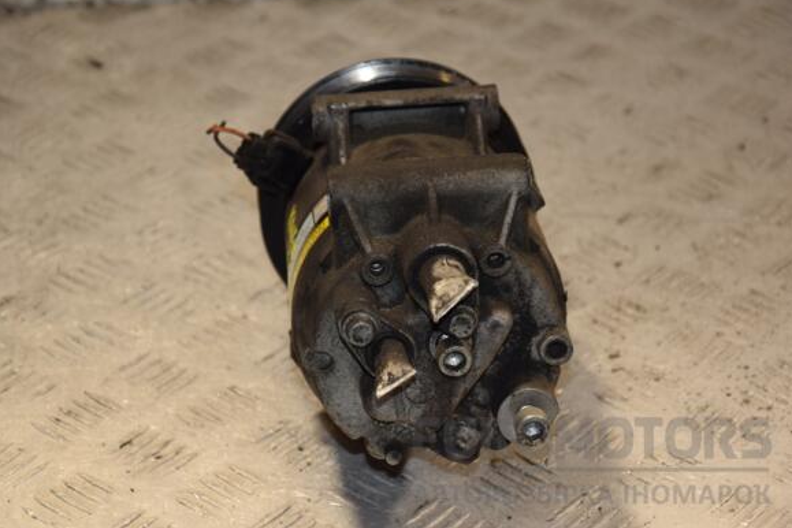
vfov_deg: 11.8
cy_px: 256
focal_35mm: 117
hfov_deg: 17.6
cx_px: 387
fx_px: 2563
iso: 800
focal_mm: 75
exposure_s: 1/200
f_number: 5.6
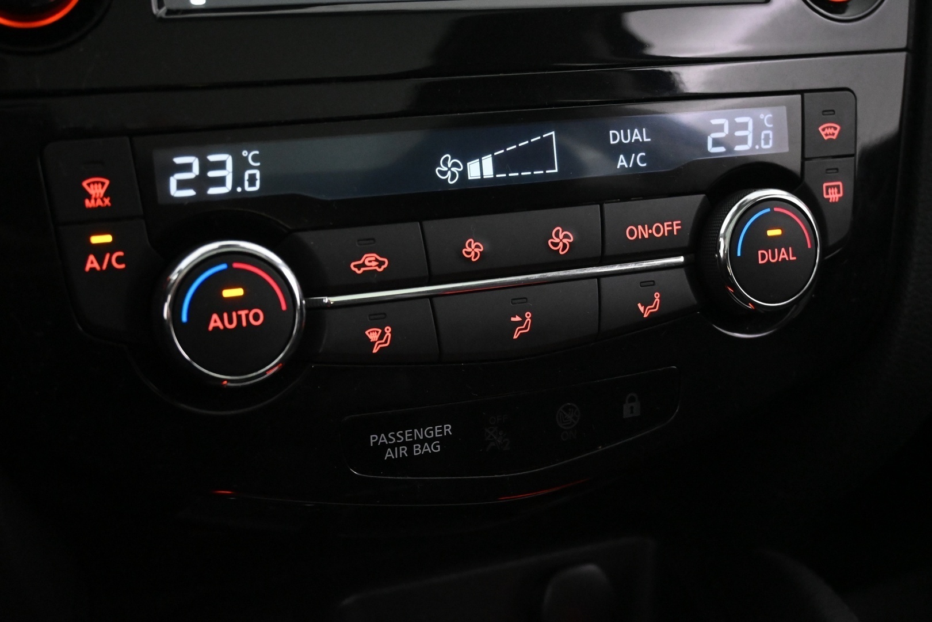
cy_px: 311
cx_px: 466
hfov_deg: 43.6
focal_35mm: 45
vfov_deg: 29.9
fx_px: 1165
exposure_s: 1/50
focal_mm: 30
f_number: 4.8
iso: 5600
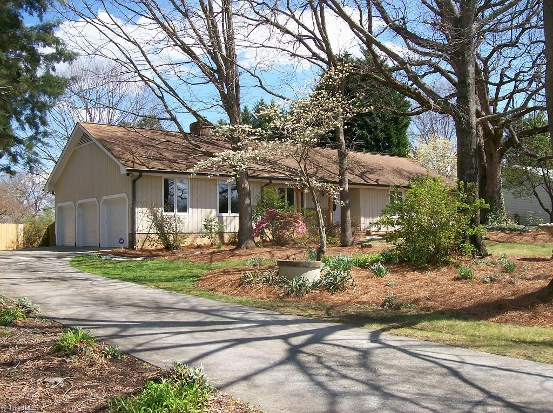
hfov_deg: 51.4
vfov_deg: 39.6
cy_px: 206
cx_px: 276
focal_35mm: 36
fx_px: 575
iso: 80
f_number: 4.8
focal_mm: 6
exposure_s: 1/328
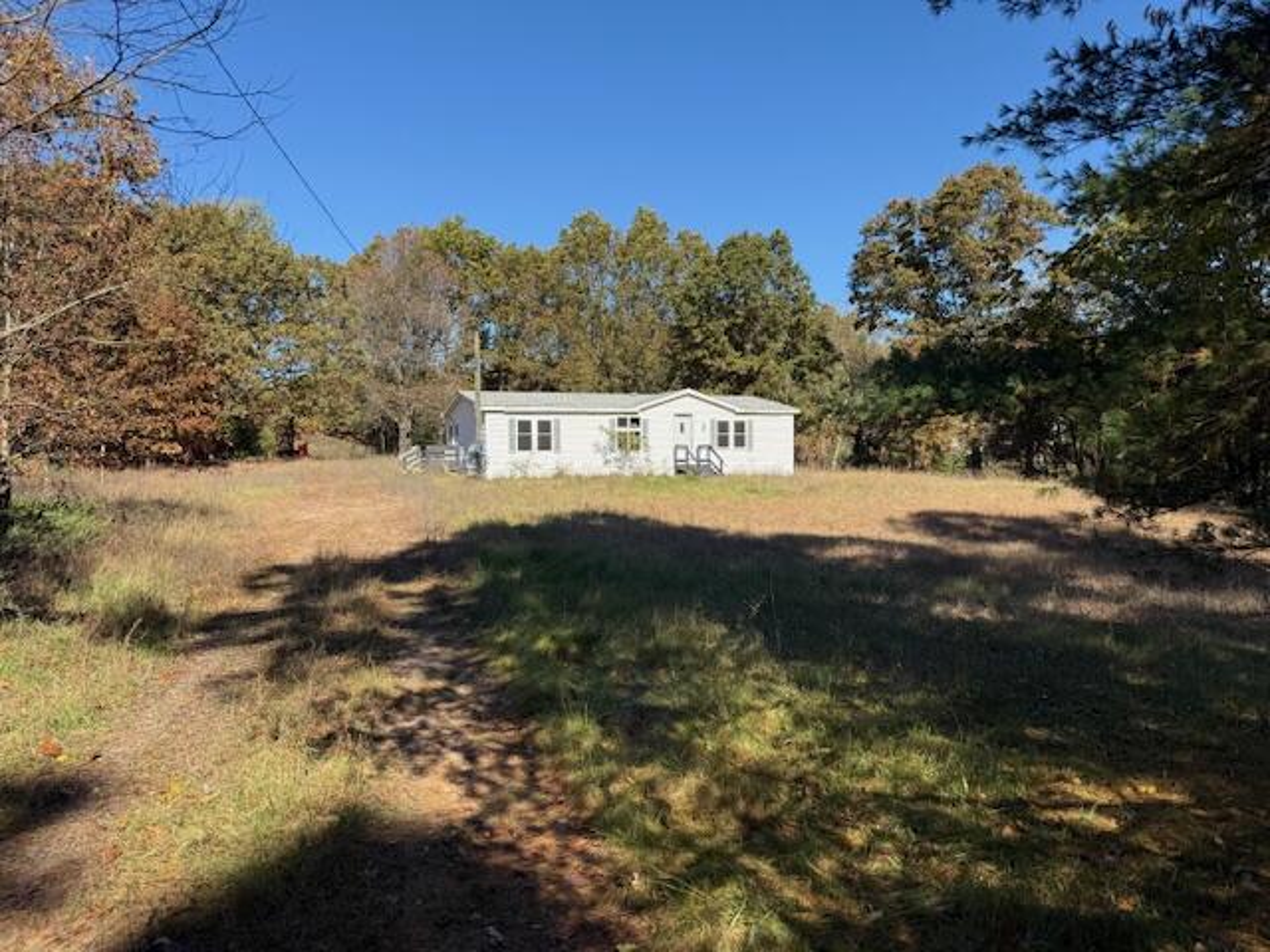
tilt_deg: -0.8
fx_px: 881
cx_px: 635
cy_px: 476
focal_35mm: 24
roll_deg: +1.1
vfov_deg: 56.8
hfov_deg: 71.6
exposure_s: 1/2232
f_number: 1.78
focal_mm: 6.76
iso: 80
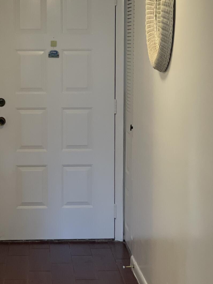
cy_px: 148
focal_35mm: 98
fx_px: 804
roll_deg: +0.8
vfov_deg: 20.0
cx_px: 68
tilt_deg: -6.1
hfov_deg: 15.1
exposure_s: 1/40
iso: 125
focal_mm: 6
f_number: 2
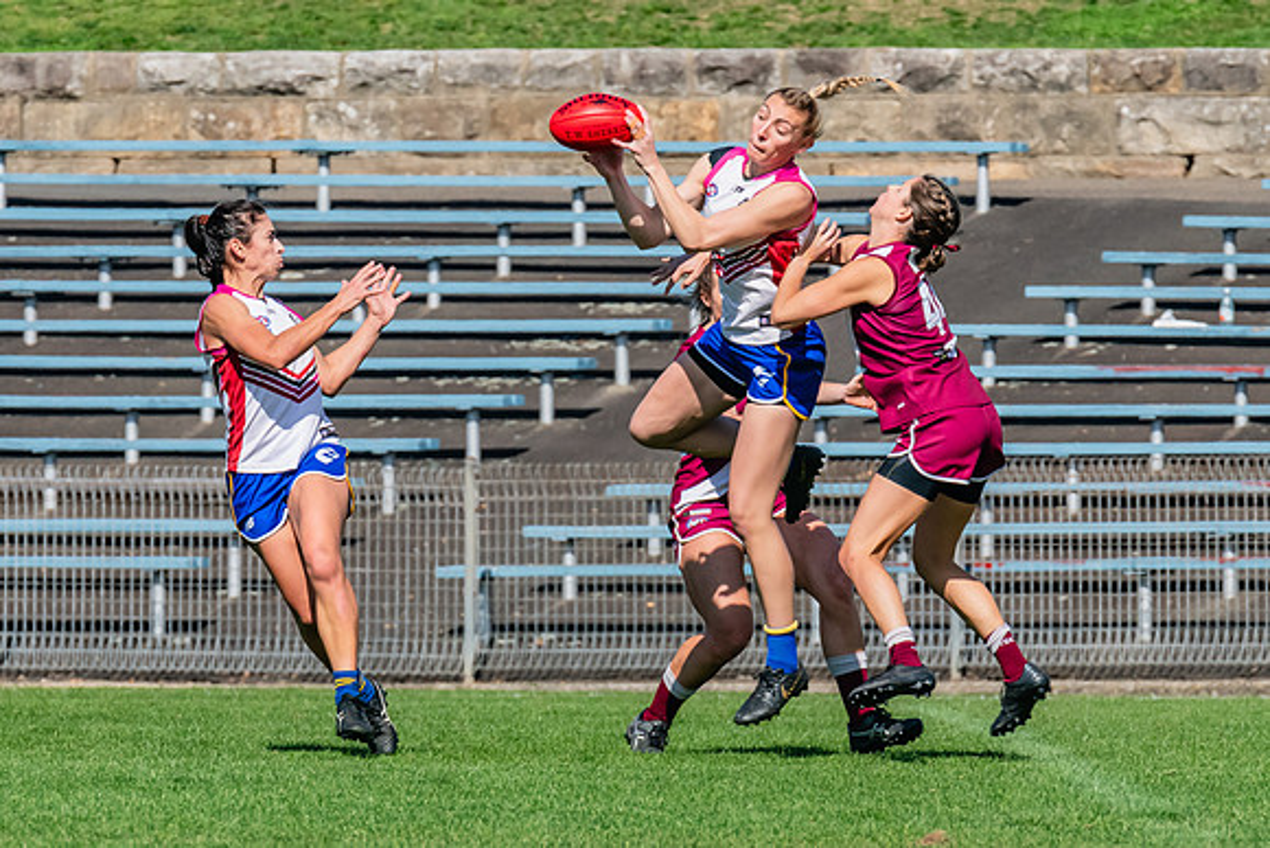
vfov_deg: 1.9
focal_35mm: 738
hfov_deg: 2.8
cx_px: 519
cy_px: 515
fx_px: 26052
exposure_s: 1/1250
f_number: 11
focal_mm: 420
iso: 800
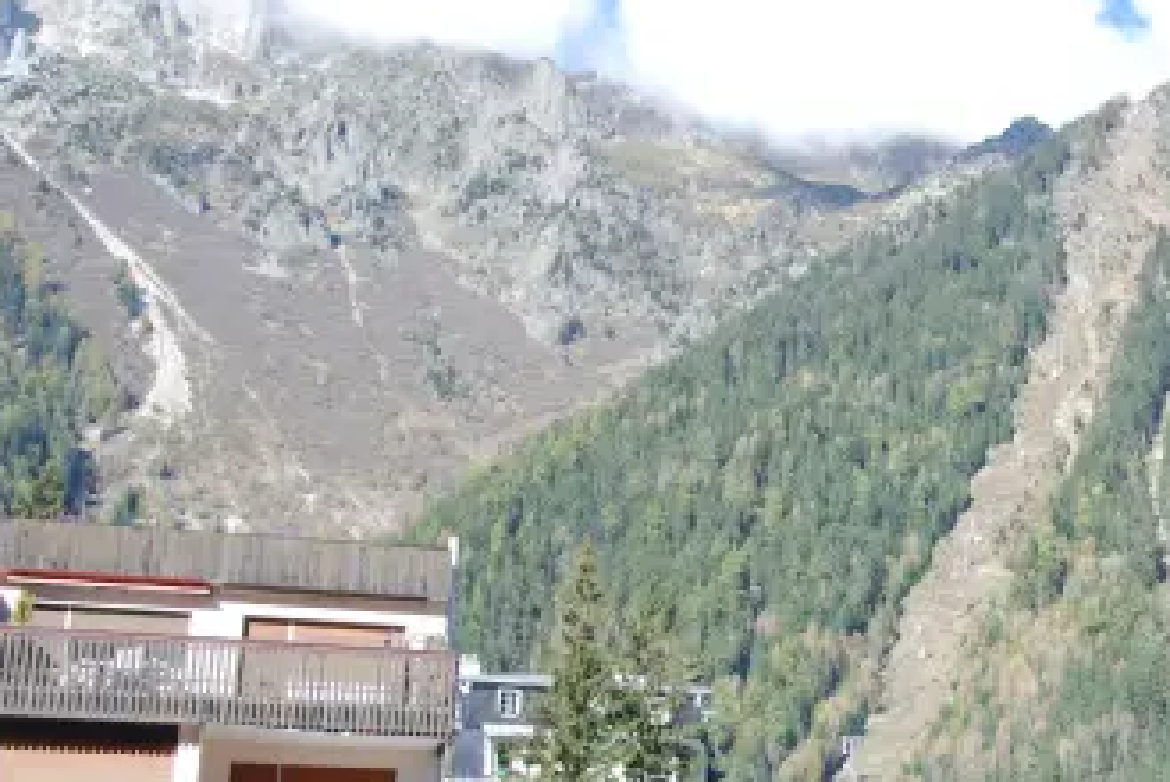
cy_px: 530
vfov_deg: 18.4
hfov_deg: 26.4
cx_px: 1053
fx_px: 2404
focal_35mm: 74
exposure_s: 1/250
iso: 200
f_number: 8
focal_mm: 27
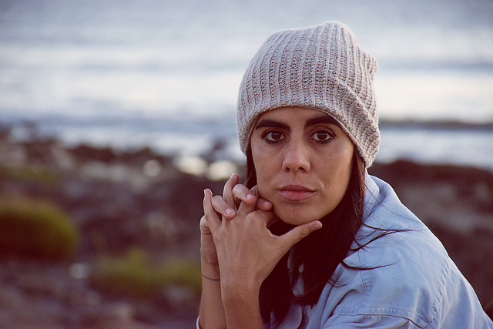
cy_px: 164
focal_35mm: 210
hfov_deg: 9.8
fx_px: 2876
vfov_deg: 6.5
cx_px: 246
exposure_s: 1/200
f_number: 5.6
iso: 800
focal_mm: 140
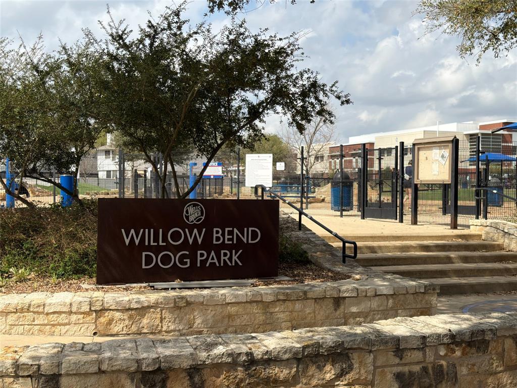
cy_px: 194
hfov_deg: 39.7
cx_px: 258
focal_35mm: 48
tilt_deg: +0.7
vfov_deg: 30.3
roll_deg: +0.2
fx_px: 717
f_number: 1.78
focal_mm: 6.76
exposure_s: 1/7143
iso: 64
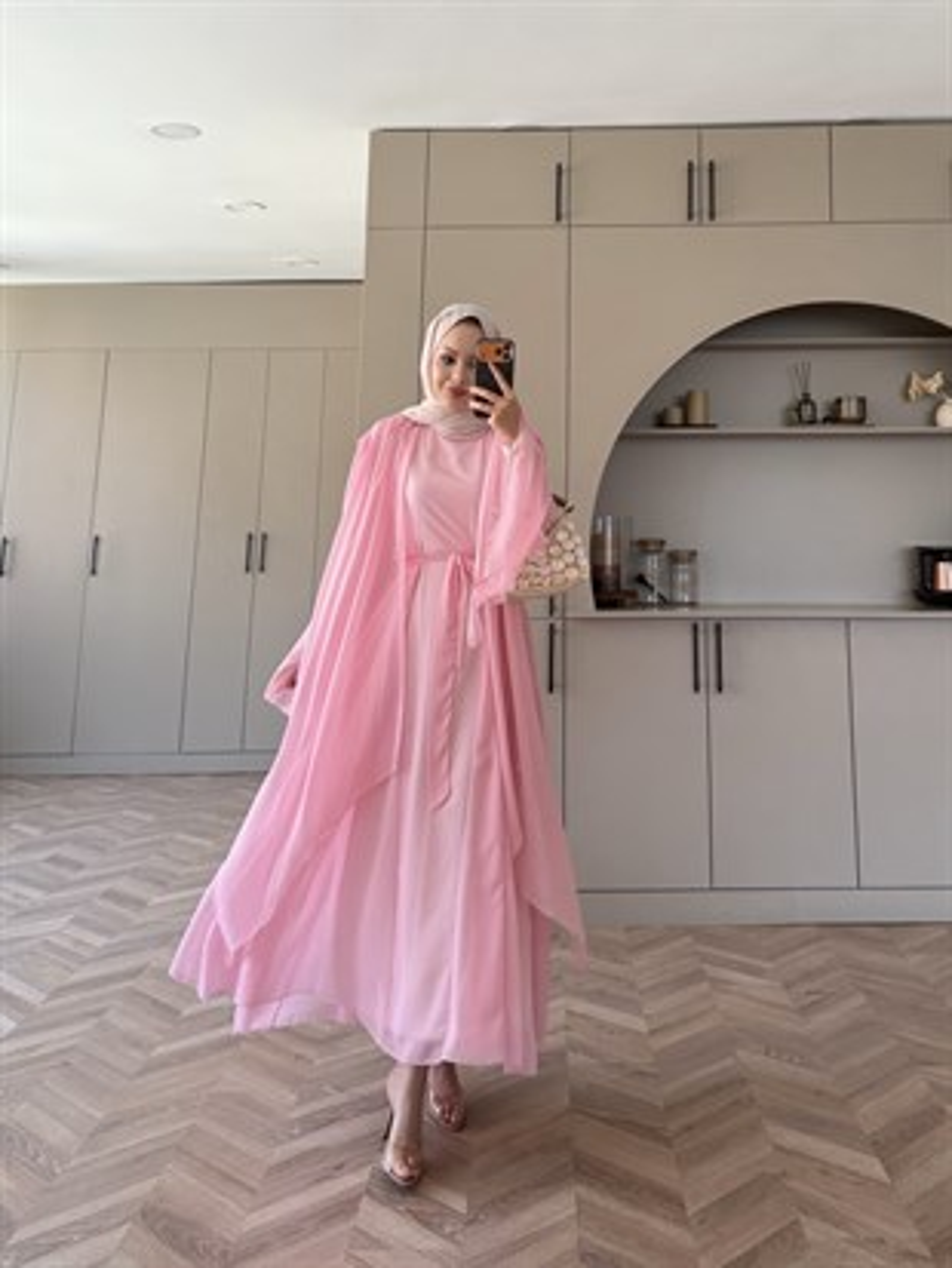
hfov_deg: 56.8
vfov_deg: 71.6
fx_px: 880
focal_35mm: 24
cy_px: 634
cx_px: 476
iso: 80
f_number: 1.78
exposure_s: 1/121
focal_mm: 6.76
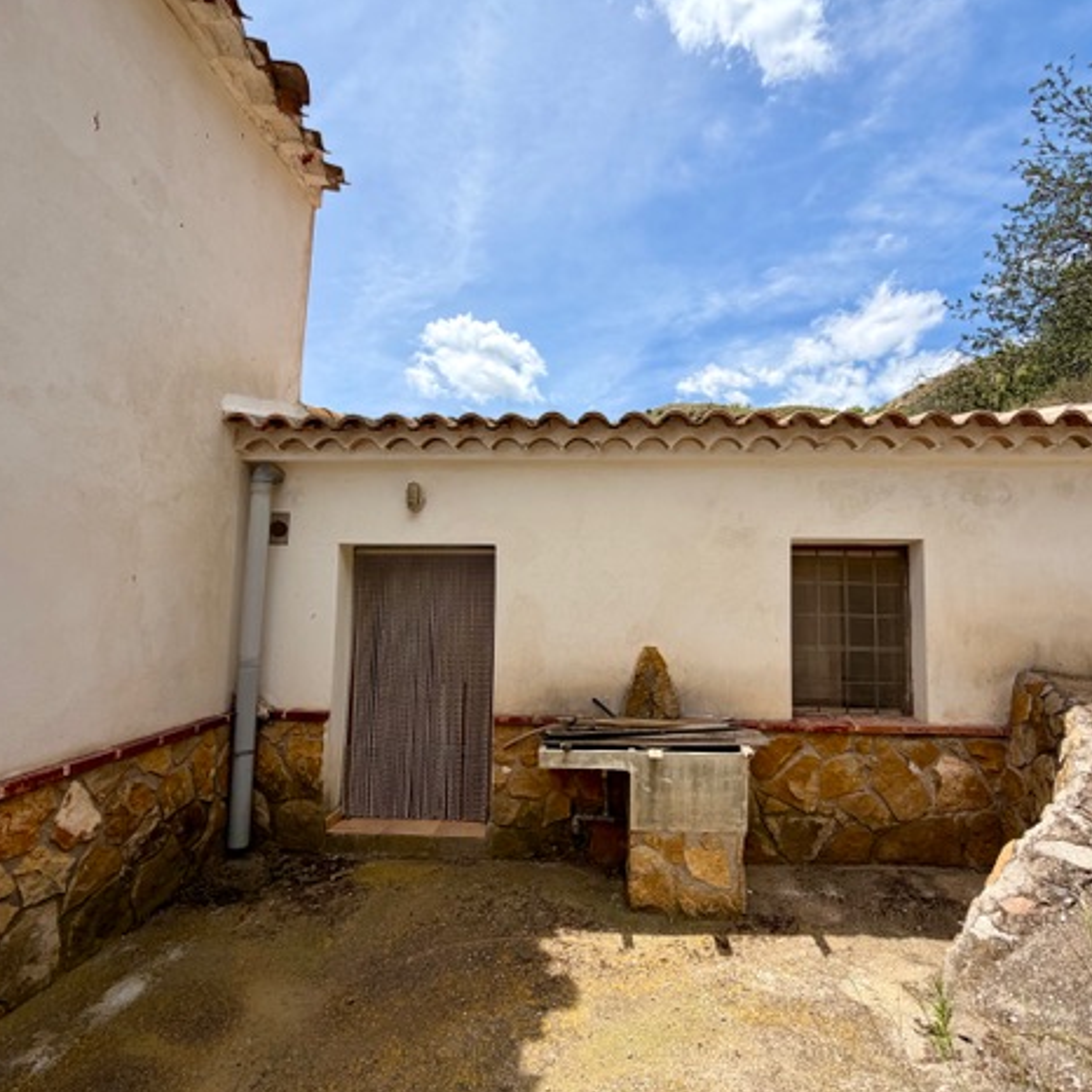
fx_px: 607
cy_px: 548
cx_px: 569
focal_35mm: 17
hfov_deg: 83.9
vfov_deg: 84.0
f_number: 2.2
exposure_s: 1/770
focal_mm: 2.22
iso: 25
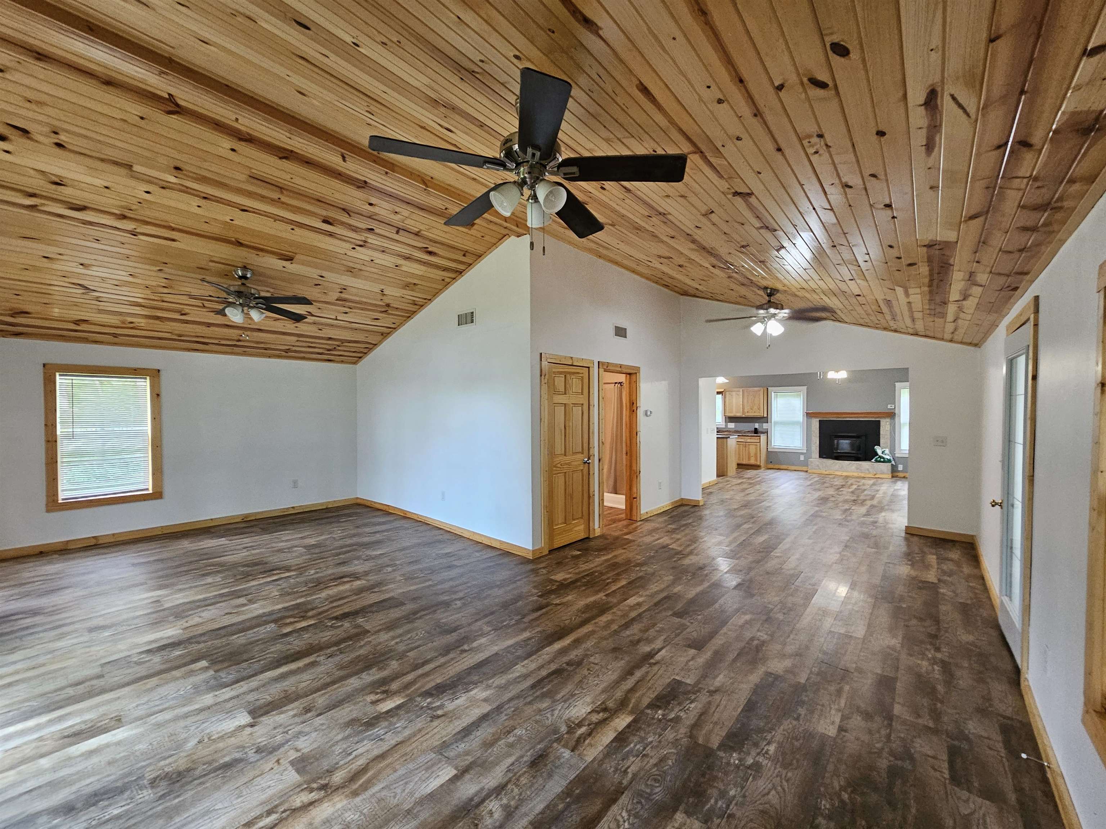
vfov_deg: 89.9
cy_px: 414
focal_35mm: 13
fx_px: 415
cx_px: 553
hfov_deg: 106.2
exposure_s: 1/30
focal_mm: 2.2
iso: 320
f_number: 2.2
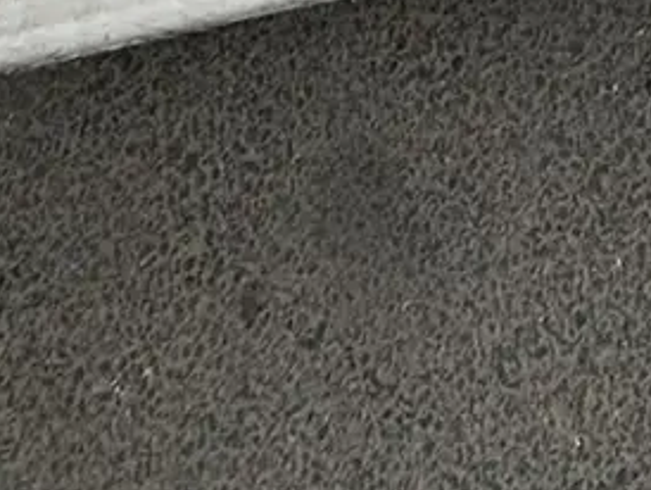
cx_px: 1471
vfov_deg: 7.0
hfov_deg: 9.8
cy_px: -1156
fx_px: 3426
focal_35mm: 182
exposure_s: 1/121
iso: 64
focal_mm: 5.7
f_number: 1.5
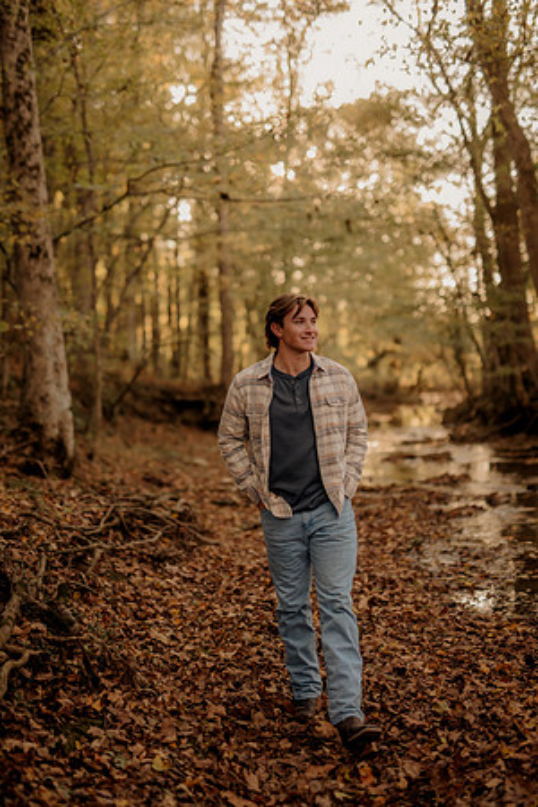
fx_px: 1121
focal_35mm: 50
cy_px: 404
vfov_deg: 39.6
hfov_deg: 27.0
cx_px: 269
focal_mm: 50
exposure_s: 1/250
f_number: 1.4
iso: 200
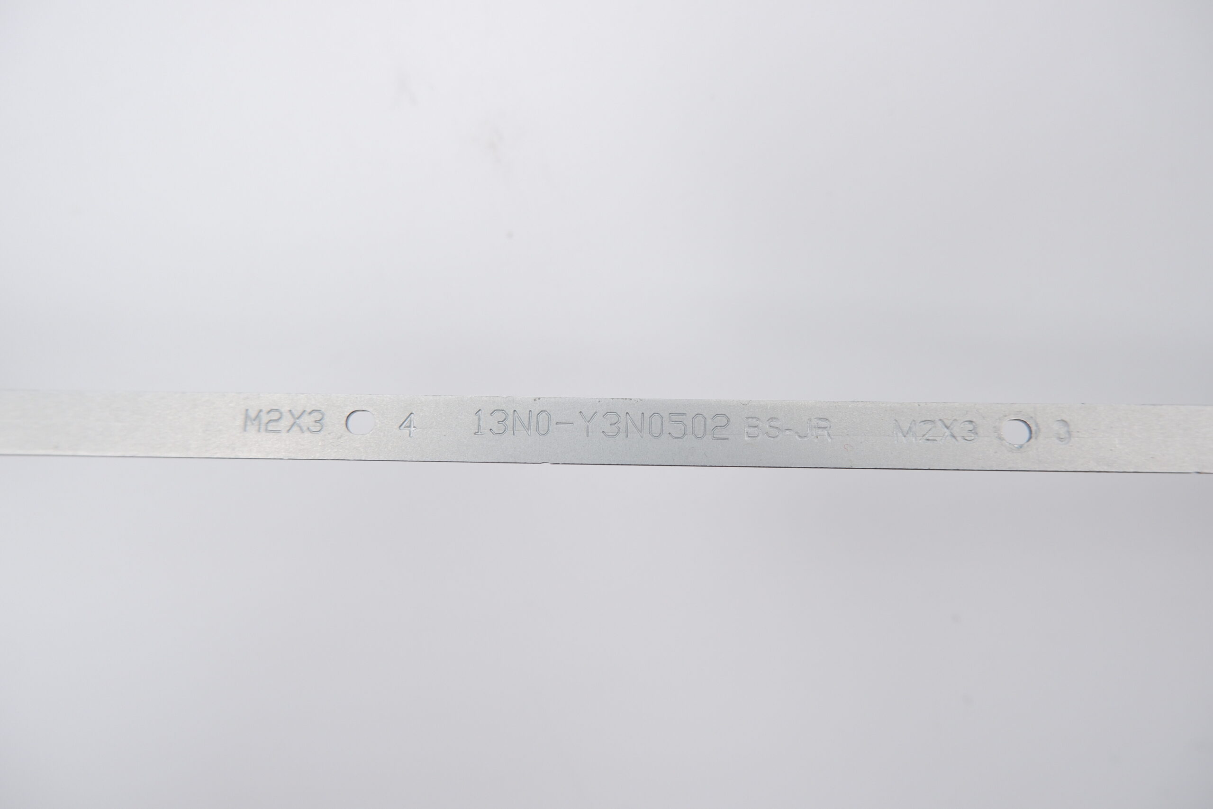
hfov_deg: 76.1
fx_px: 775
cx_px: 606
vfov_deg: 55.1
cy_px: 404
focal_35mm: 23
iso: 800
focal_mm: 15.2
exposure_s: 1/200
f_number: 5.6
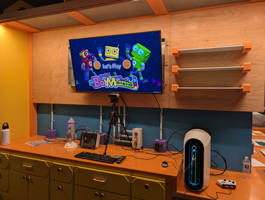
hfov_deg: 71.5
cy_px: 100
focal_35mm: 24
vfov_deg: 56.9
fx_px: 184
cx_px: 132
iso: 328
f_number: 1.68
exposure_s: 1/301
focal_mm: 6.9
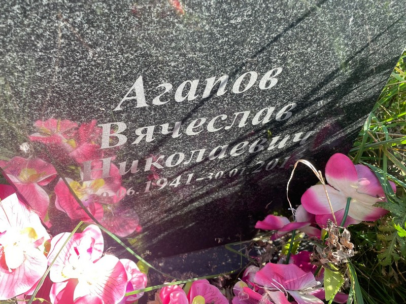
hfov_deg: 67.3
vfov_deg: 53.1
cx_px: 203
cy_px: 152
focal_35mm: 26
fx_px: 305
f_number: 1.6
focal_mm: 4.2
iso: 32
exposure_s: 1/255
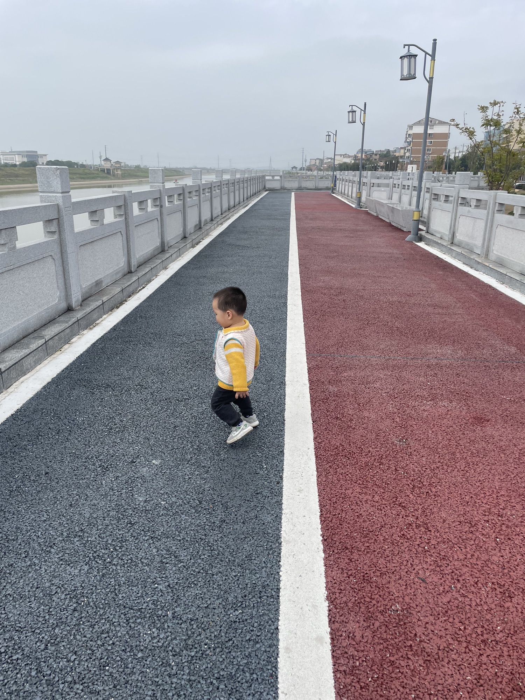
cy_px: 350
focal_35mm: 26
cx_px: 262
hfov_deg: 53.1
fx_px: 526
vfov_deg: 67.3
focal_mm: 4.2
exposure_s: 1/3205
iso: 32
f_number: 1.6
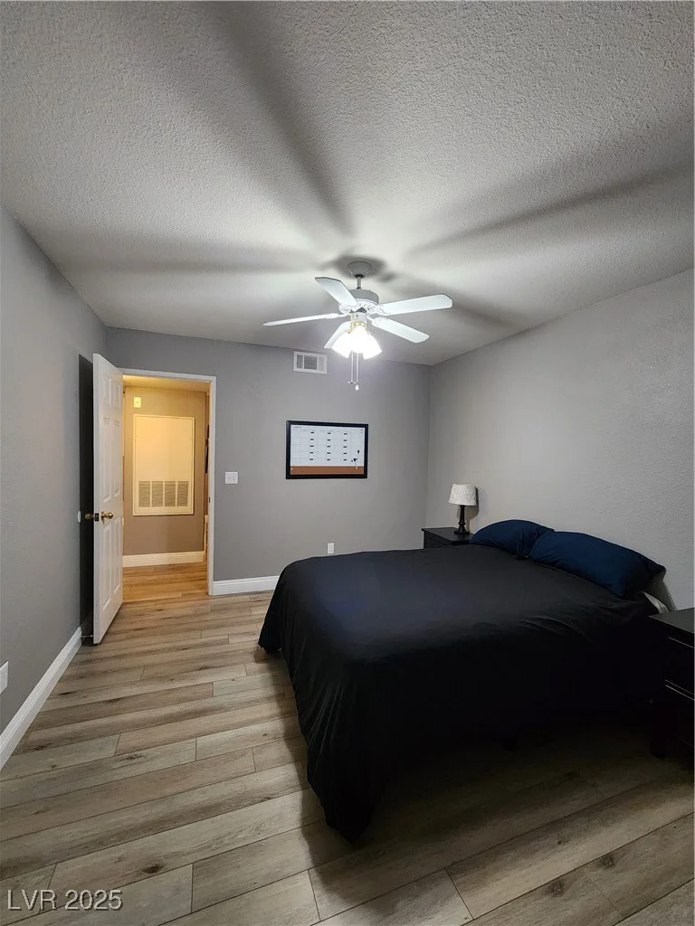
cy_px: 463
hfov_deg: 89.9
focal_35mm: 13
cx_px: 348
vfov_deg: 106.2
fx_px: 348
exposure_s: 1/60
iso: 400
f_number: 2.2
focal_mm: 2.2
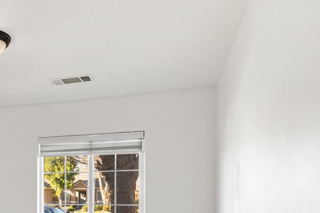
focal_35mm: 39
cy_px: 199
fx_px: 347
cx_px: 35
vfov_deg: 32.2
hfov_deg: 45.2
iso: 400
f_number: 5.6
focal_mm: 17
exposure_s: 1/5
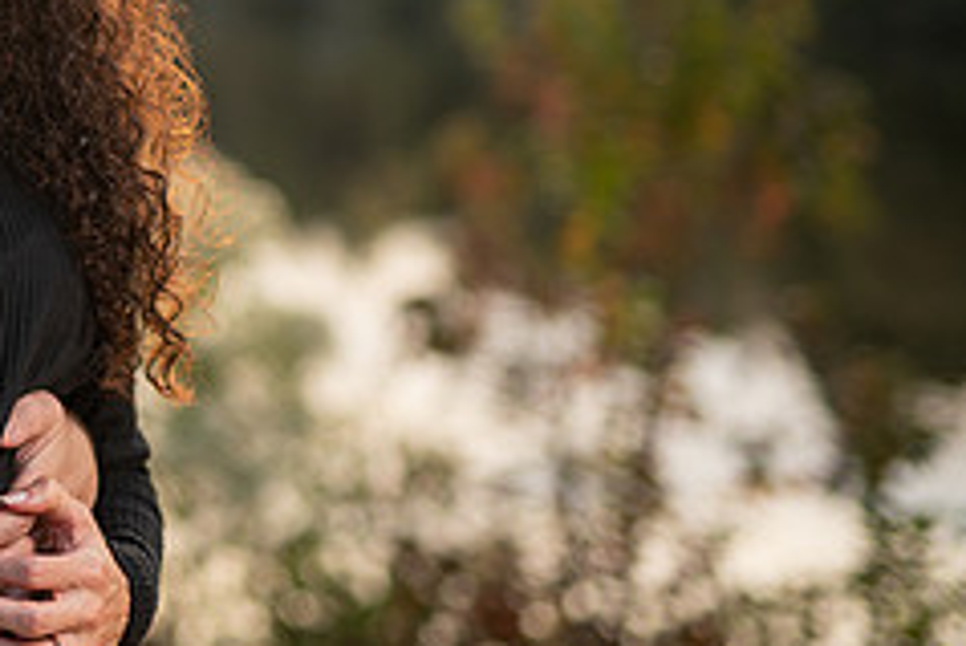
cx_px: -199
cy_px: 59
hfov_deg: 16.1
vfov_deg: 11.2
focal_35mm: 122
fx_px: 3276
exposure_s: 1/1000
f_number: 1.6
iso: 100
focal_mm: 50
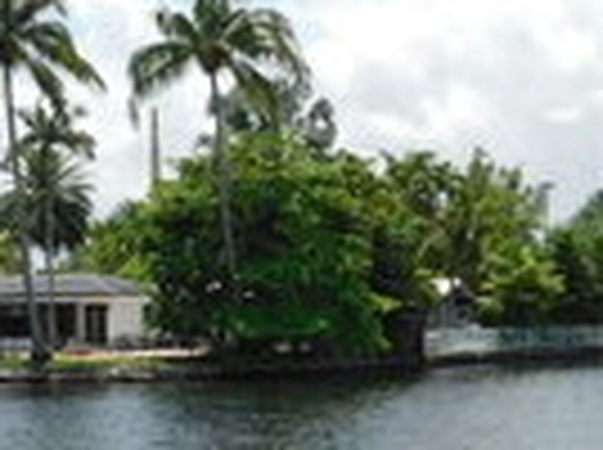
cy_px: 414
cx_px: 212
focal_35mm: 88
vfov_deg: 16.5
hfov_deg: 22.2
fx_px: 1530
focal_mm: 4
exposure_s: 1/500
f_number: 6
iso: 125
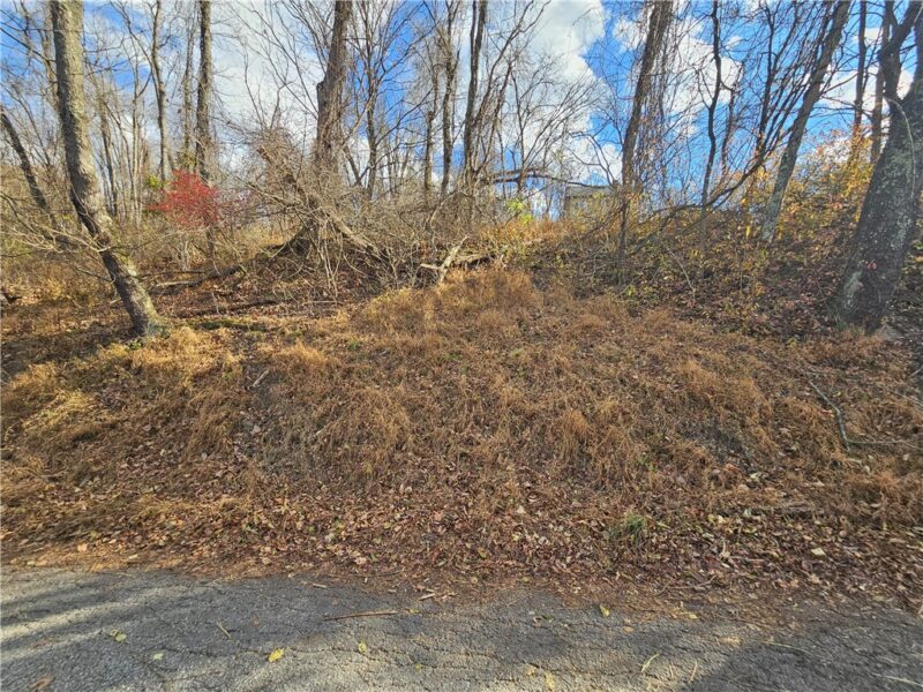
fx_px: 347
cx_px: 462
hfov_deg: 106.2
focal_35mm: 13
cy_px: 346
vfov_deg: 89.9
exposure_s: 1/440
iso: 50
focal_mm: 2.2
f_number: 2.2
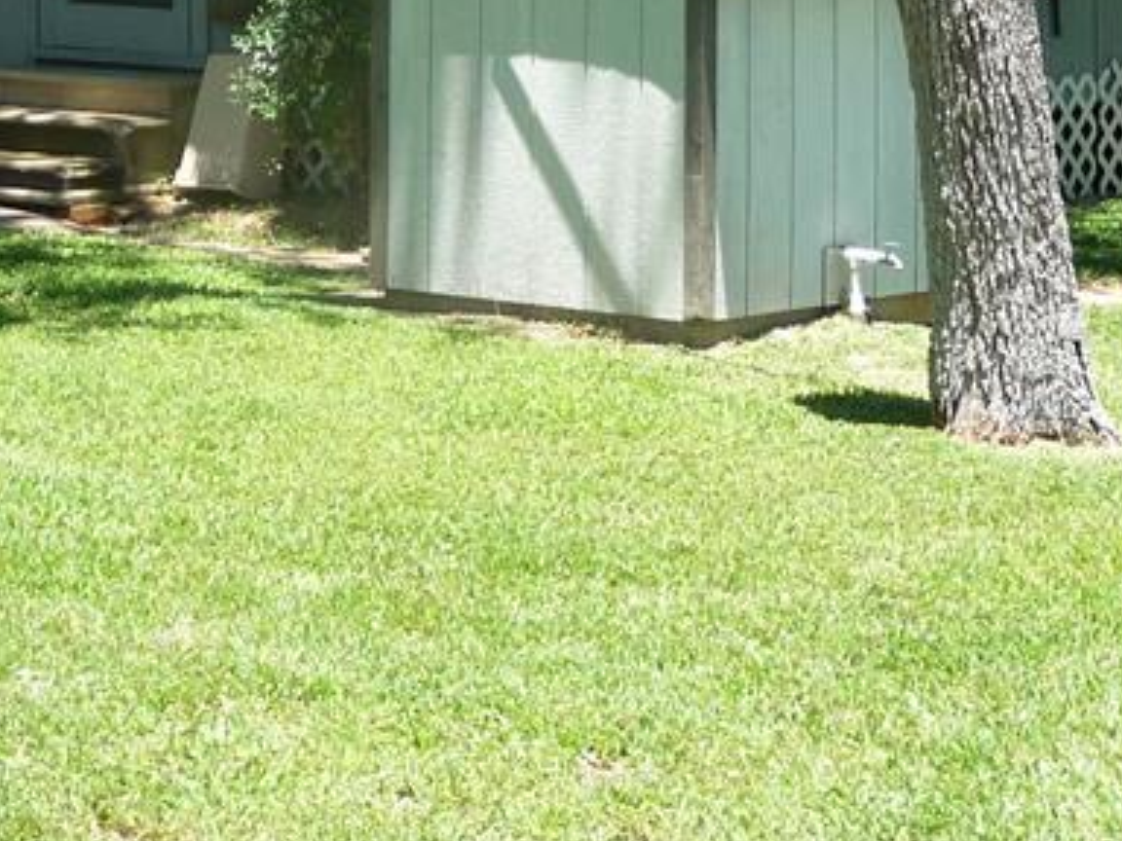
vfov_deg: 11.3
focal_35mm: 128
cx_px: 418
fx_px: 4149
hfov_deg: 15.4
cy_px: -269
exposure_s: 1/250
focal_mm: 8
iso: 100
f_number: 4.2
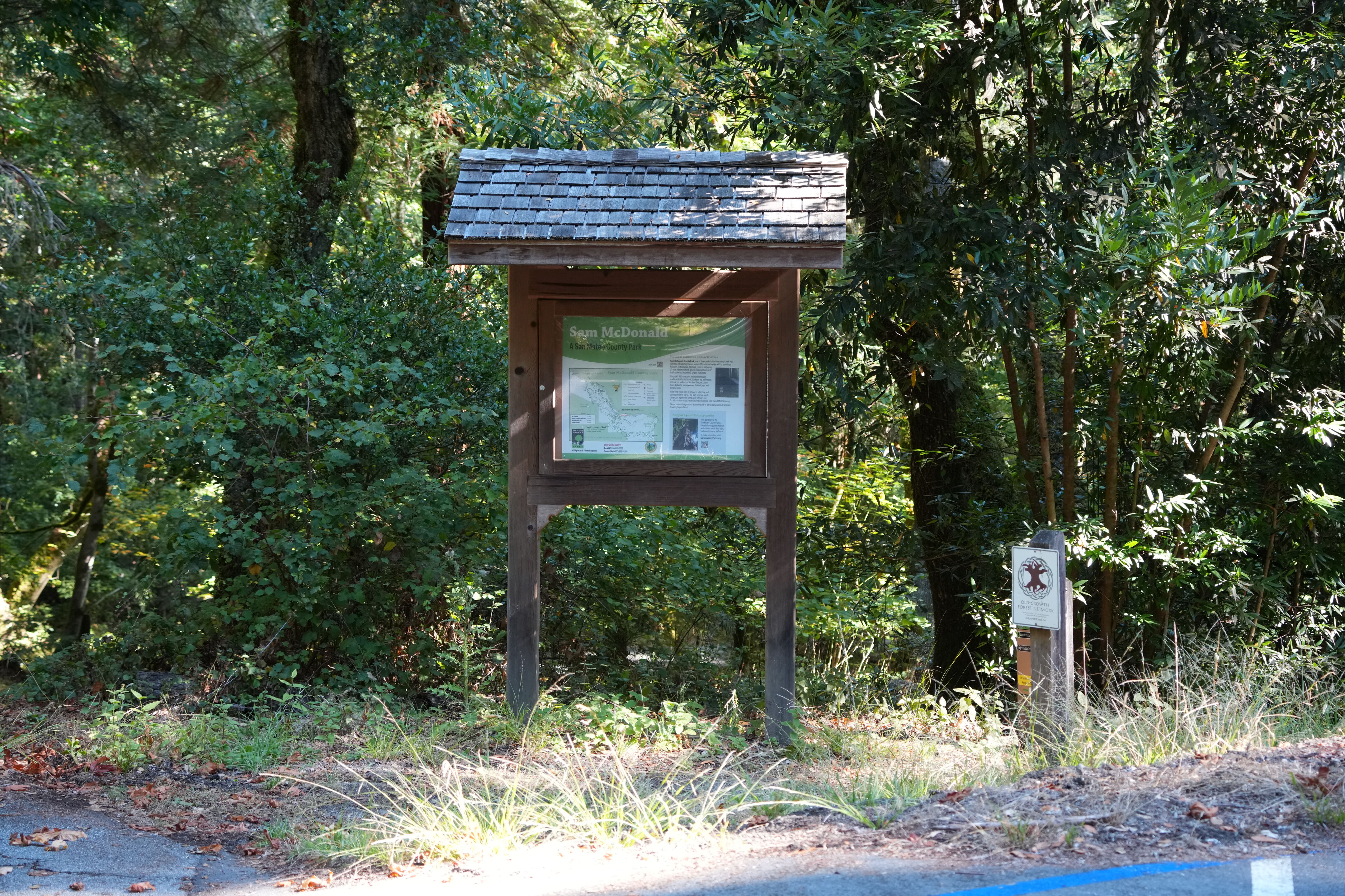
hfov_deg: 28.8
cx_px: 672
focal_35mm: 70
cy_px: 448
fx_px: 2615
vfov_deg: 19.5
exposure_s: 1/160
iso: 2000
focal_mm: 70
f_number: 5
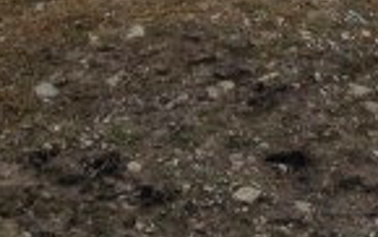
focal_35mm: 154
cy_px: -367
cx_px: 182
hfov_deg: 13.6
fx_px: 1588
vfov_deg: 7.8
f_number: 2.4
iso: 50
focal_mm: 4.12
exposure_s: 1/547
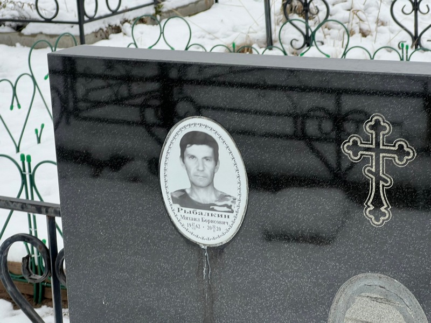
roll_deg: +0.3
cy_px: 162
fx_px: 959
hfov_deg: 25.3
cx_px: 216
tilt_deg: -17.5
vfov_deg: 19.1
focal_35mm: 77
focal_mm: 9
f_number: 2.8
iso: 40
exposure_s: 1/99
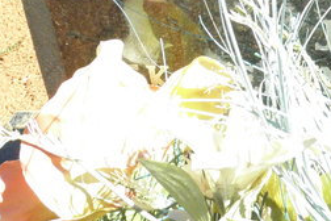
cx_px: 408
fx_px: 791
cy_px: -139
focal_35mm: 86
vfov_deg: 14.5
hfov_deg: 21.7
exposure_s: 1/250
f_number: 5.6
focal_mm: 4.6
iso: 200
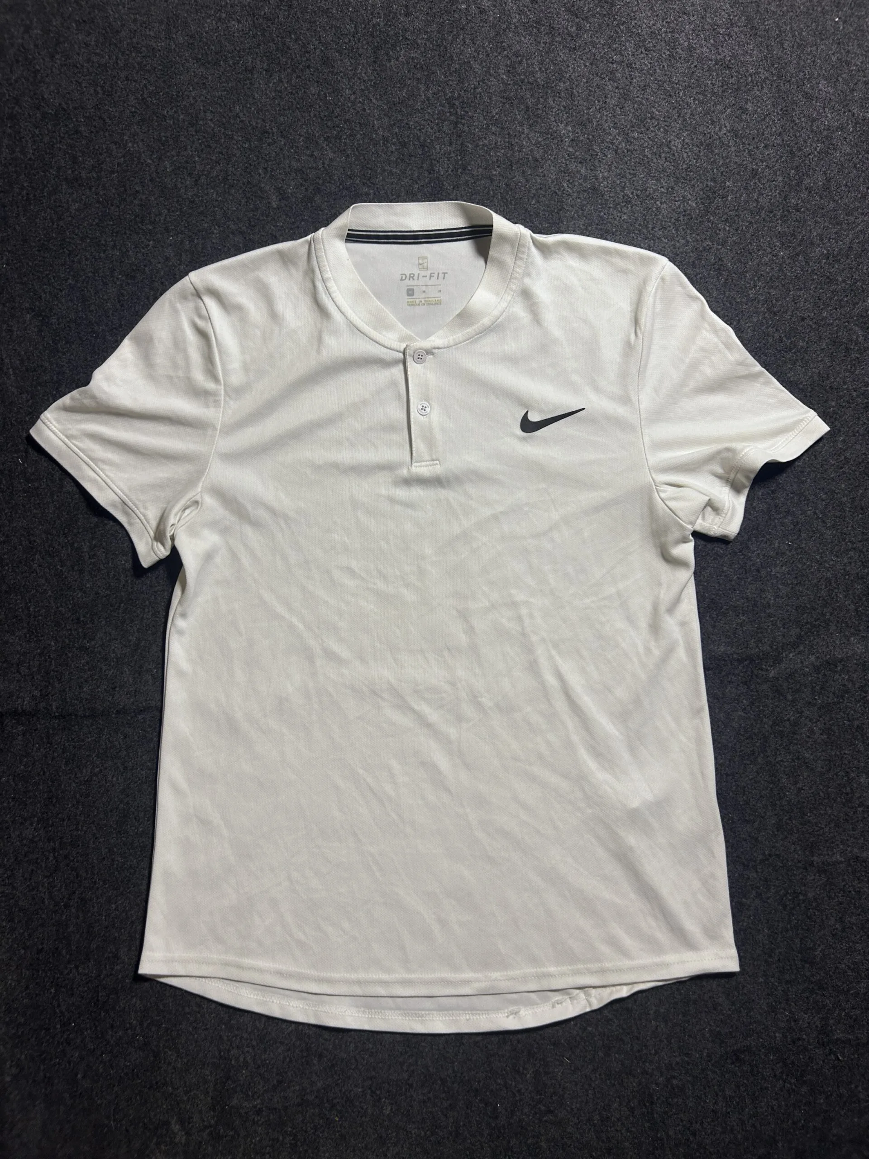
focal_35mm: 26
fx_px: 870
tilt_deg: -61.5
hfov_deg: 53.1
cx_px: 434
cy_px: 580
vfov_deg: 67.3
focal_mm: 5.7
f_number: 1.5
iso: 80
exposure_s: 1/100
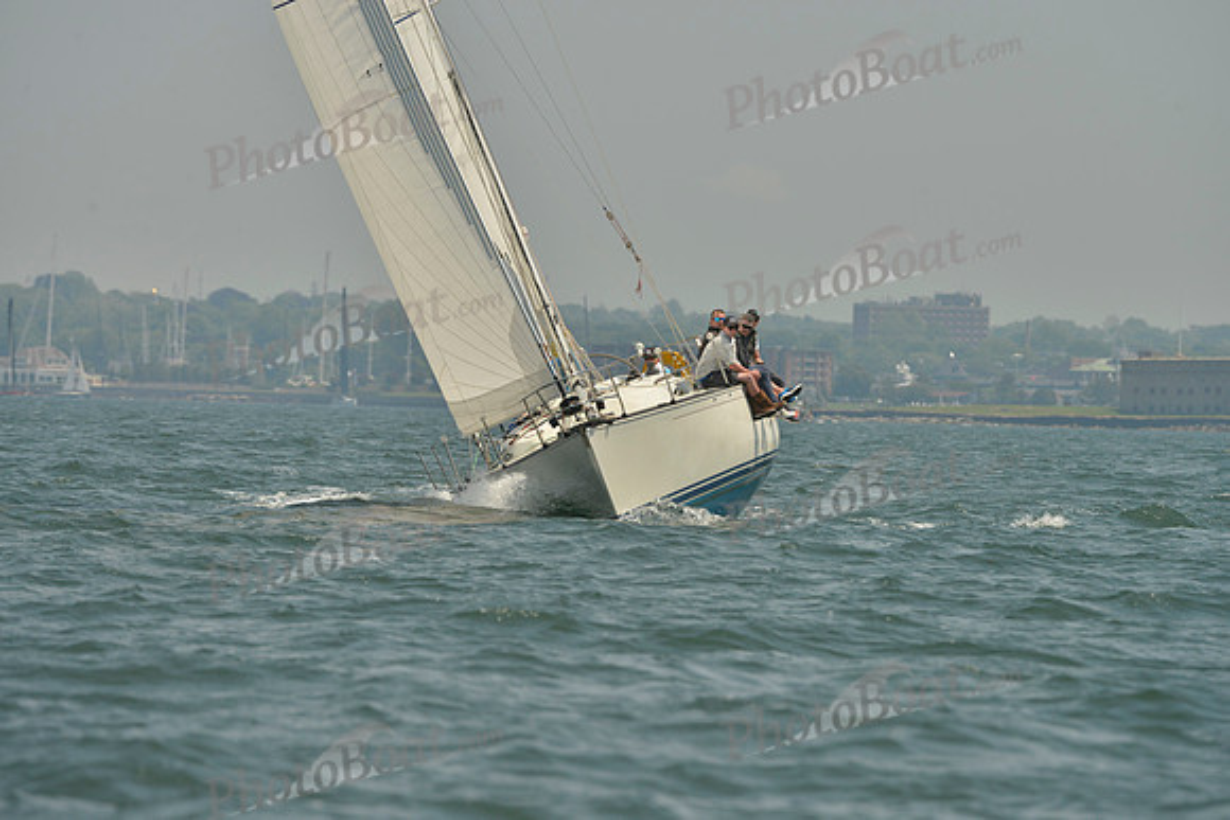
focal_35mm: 400
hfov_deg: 5.2
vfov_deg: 3.4
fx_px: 13669
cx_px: 615
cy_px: 410
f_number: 10
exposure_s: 1/1000
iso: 280
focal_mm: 400
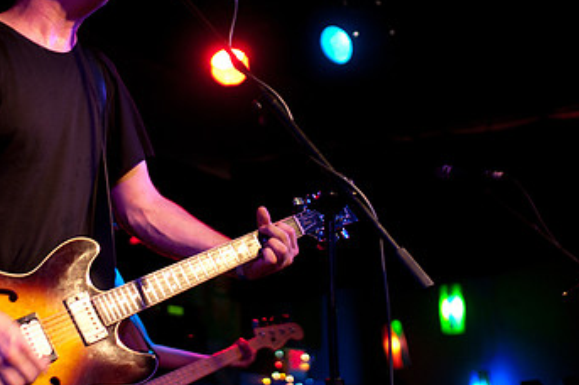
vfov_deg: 17.8
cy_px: 114
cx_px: 187
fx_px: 1221
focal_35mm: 76
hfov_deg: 26.5
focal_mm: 30
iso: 1000
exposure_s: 1/60
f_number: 1.8
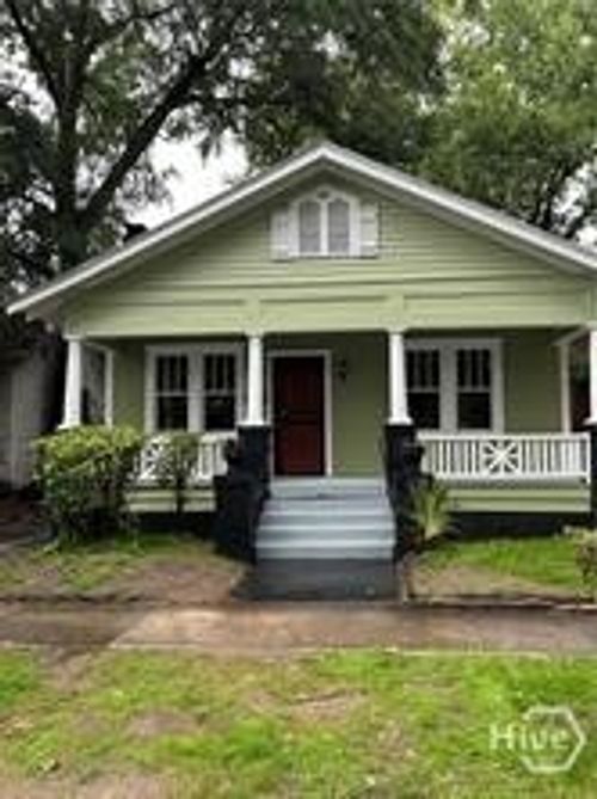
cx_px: 298
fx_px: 599
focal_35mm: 26
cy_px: 400
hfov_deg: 53.0
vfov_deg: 67.4
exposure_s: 1/121
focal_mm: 5.7
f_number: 1.5
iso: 125
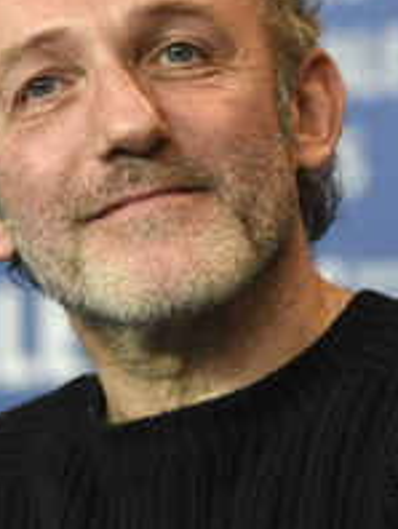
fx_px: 9287
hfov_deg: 2.5
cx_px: 4
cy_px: 192
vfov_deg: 3.3
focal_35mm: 607
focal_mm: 185
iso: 800
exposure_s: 1/320
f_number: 3.5
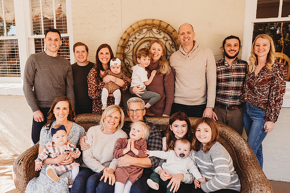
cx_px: 135
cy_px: 102
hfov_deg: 69.2
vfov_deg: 49.5
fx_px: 210
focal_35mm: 26
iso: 250
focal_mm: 24
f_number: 4.5
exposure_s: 1/200
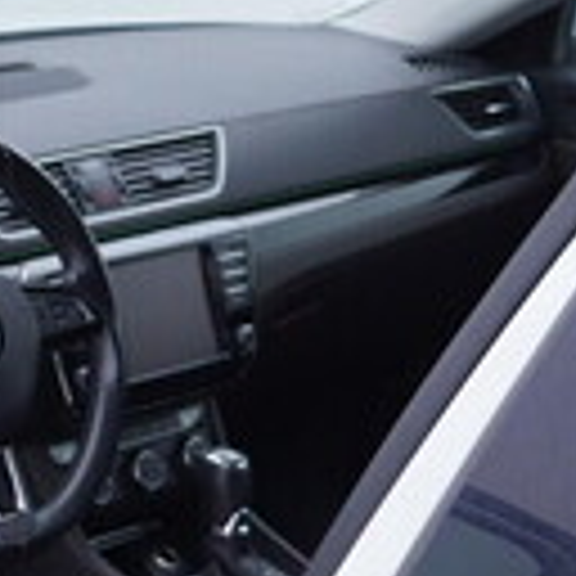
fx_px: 2466
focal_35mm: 131
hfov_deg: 12.2
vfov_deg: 13.0
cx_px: -454
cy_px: 682
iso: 125
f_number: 3.2
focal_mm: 24
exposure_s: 1/50
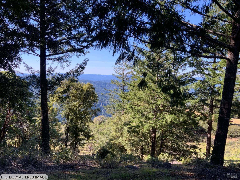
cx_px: 120
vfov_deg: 48.2
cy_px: 90
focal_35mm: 29
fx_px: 201
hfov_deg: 61.7
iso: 16
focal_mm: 3
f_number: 1.8
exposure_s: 1/346
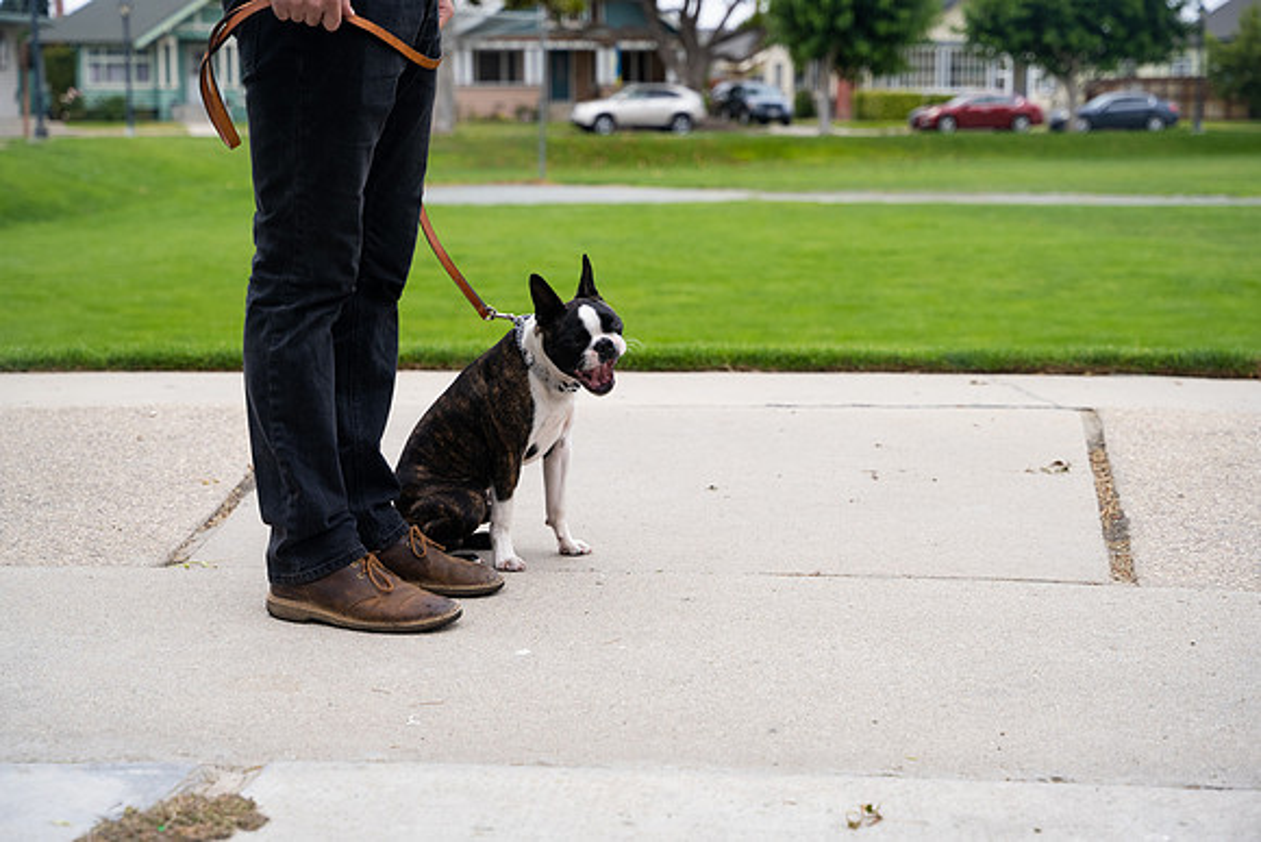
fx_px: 2067
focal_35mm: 59
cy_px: 421
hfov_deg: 33.9
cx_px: 630
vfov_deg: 23.0
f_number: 4
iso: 640
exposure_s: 1/500
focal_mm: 59
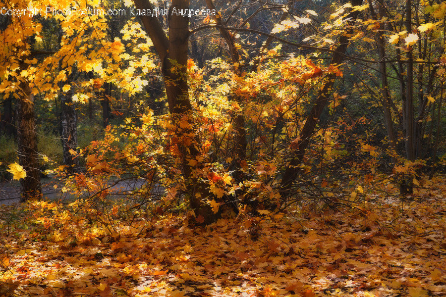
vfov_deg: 20.6
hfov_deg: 30.5
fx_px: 818
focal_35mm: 66
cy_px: 148
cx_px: 223
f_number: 5.6
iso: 320
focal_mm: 44
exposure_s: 1/125
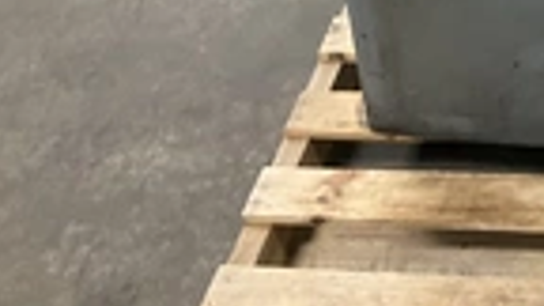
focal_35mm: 88
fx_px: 1269
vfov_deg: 12.6
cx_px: 680
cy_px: -242
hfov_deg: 22.1
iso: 320
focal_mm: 3
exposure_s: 1/40
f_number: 1.8
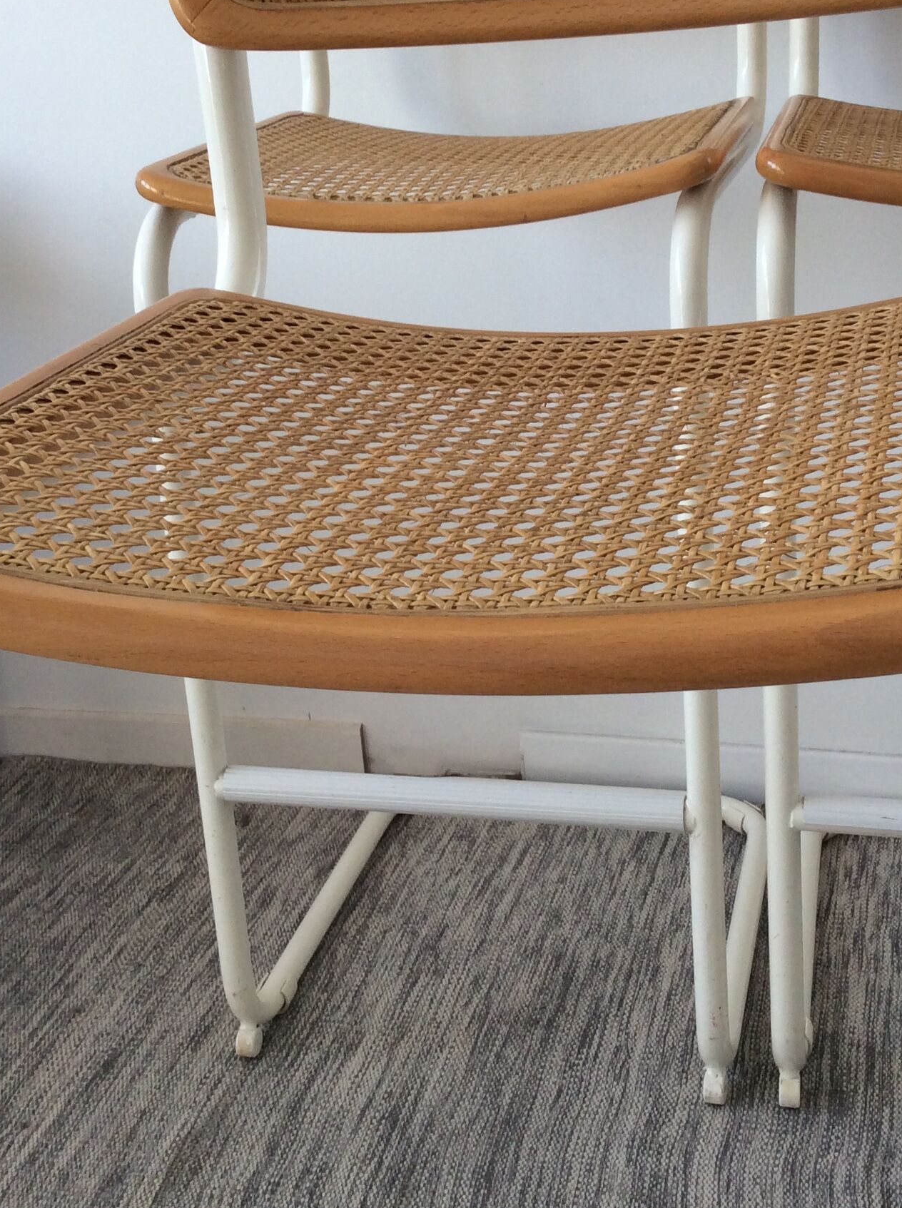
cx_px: 515
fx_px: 1707
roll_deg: +4.2
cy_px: 476
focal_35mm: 49
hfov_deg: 29.6
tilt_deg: -18.7
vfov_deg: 38.8
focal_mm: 3.3
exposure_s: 1/100
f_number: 2.4
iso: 32
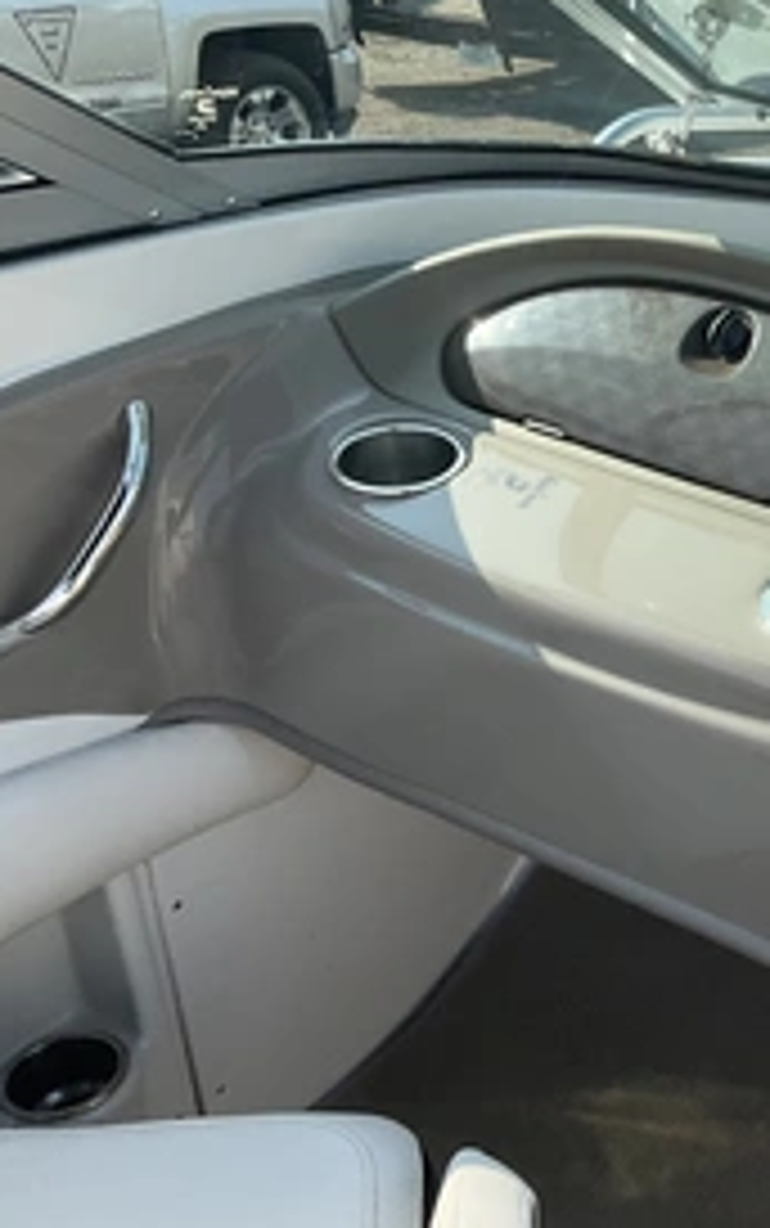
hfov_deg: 26.7
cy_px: 661
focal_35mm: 45
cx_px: 806
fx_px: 1509
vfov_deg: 44.3
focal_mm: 3
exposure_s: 1/978
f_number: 1.8
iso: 25
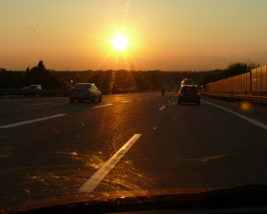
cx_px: 177
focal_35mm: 53
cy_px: 60
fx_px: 419
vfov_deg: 28.3
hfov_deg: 35.1
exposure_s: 1/500
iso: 100
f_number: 5.6
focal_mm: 7.4
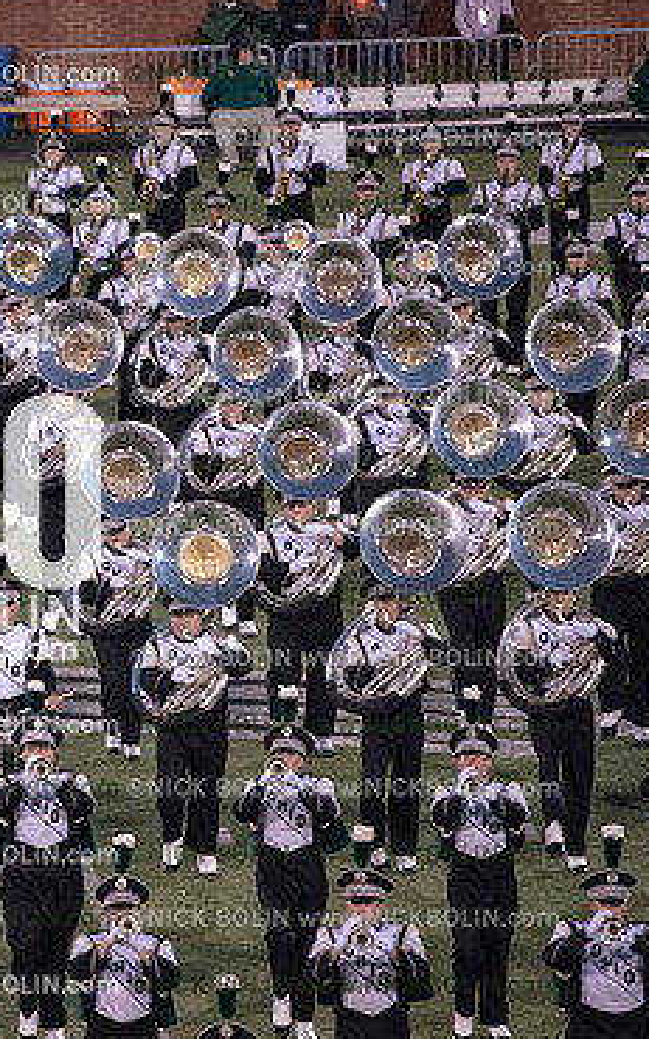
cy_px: 529
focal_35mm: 320
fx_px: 9063
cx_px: -98
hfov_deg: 4.1
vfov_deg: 6.6
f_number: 3.2
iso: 5000
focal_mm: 200
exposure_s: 1/1250
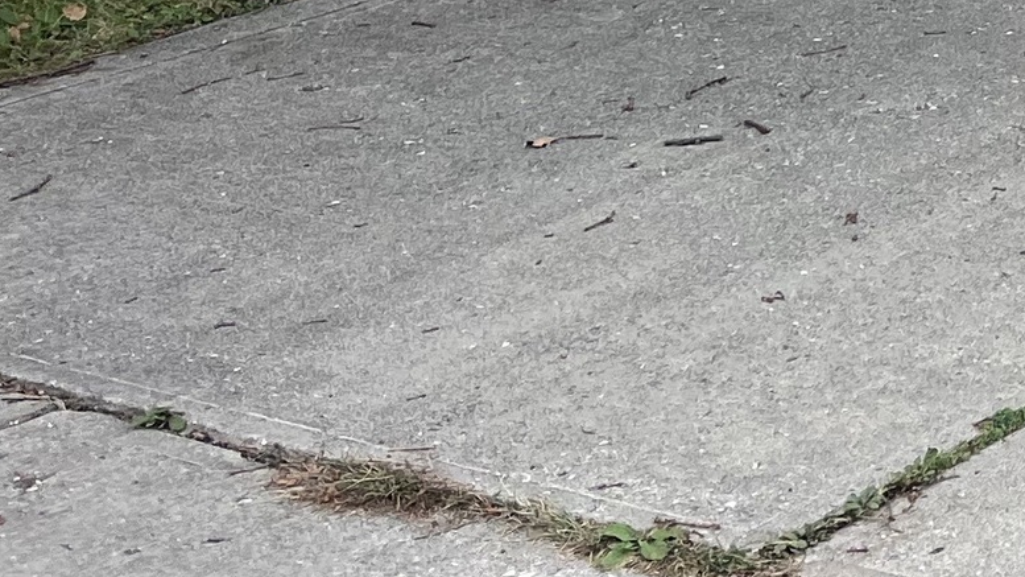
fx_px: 3044
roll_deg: -1.9
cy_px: -561
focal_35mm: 112
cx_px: 2000
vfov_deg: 10.0
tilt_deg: -2.4
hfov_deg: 15.5
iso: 50
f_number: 1.6
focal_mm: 5.1
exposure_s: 1/635
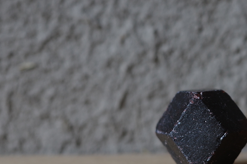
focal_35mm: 95
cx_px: 205
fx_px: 652
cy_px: 89
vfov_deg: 14.4
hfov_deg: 21.2
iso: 200
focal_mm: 26
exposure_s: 1/125
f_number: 2.8
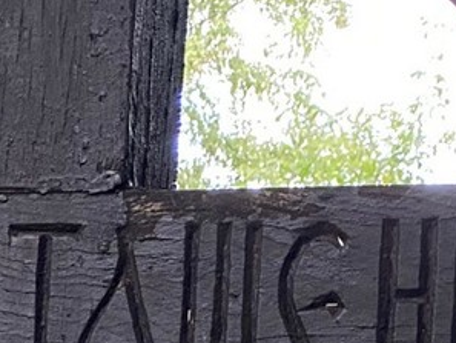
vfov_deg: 10.2
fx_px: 1660
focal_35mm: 126
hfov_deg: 15.6
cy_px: 828
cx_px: 107
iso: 200
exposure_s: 1/60
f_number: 1.8
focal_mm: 4.25
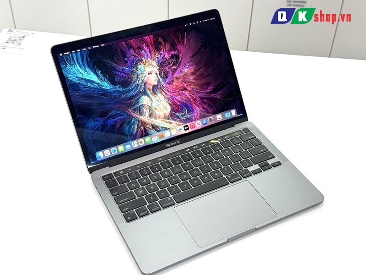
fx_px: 508
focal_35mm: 48
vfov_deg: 30.3
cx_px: 183
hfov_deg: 39.7
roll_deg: -0.4
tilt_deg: -41.7
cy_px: 138
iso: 64
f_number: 1.78
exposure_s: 1/100
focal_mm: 6.76
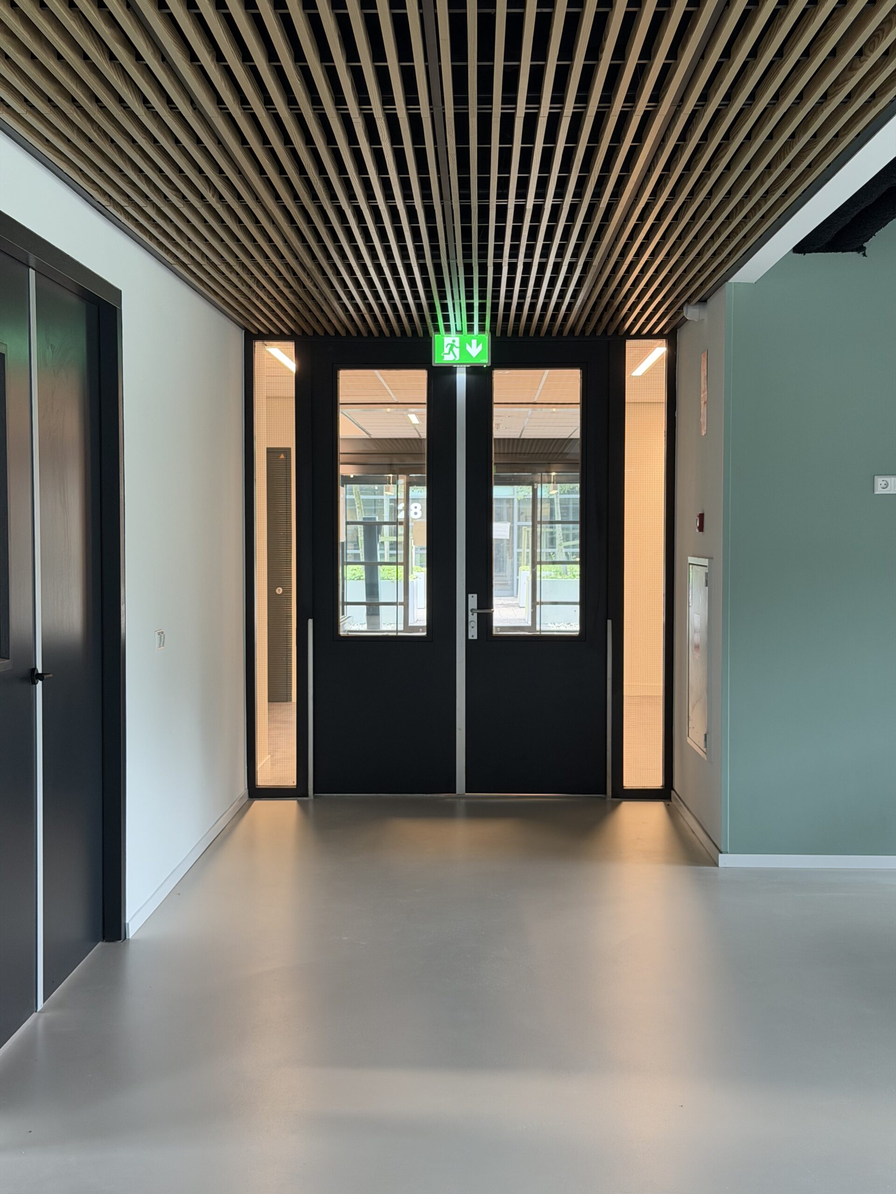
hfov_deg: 30.3
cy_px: 597
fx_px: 1657
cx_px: 448
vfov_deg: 39.7
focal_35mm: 48
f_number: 1.78
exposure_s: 1/60
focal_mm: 6.76
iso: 200
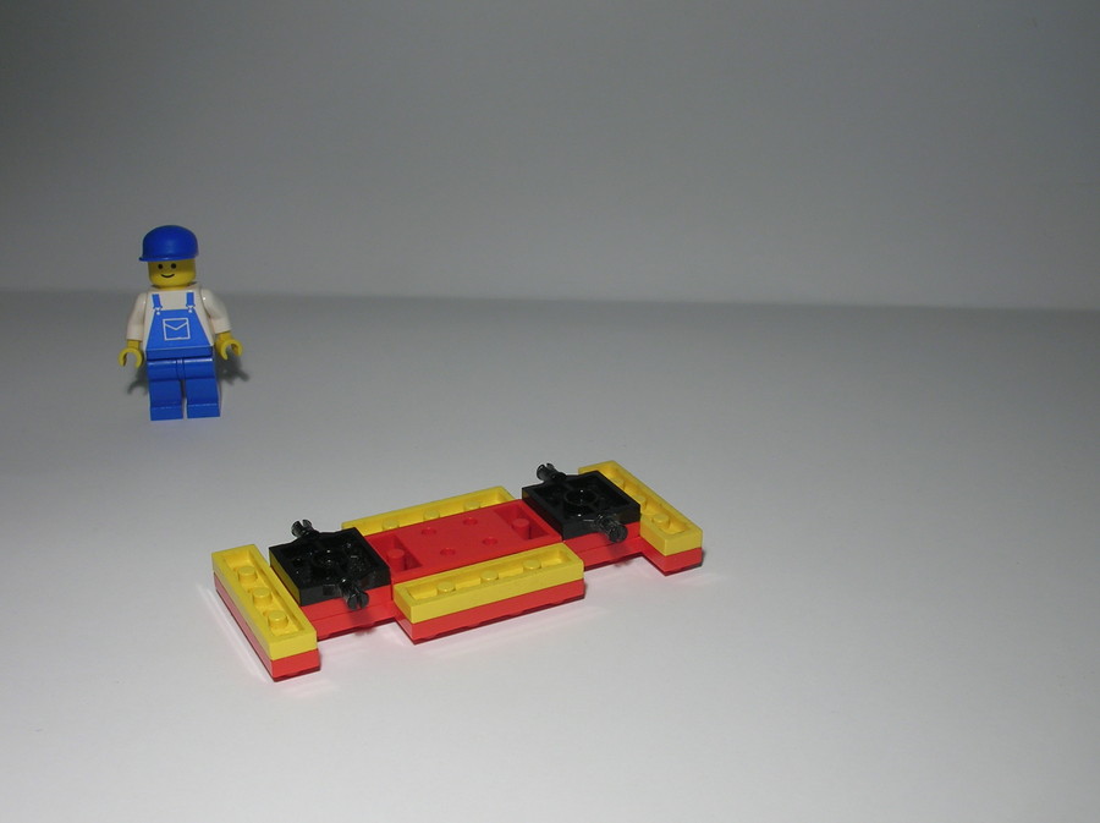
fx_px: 1460
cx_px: 550
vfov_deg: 31.5
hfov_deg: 41.3
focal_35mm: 46
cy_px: 412
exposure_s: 1/17
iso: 50
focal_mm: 7.7
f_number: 5.4
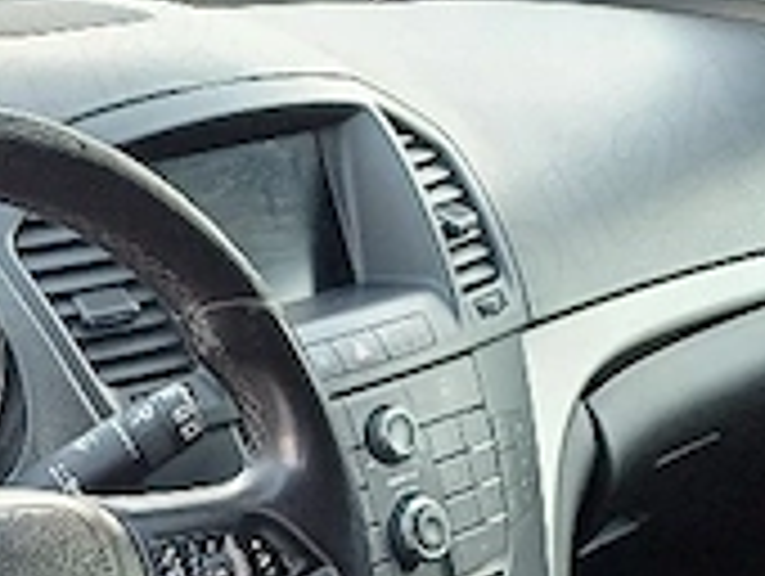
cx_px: 99
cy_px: 918
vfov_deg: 15.3
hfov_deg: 21.8
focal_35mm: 88
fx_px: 1948
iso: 400
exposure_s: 1/30
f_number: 1.8
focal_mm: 4.65
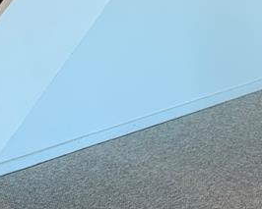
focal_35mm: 143
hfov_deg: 13.0
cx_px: 343
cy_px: 43
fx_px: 1109
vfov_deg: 10.8
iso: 64
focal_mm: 4.25
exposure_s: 1/60
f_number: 1.8
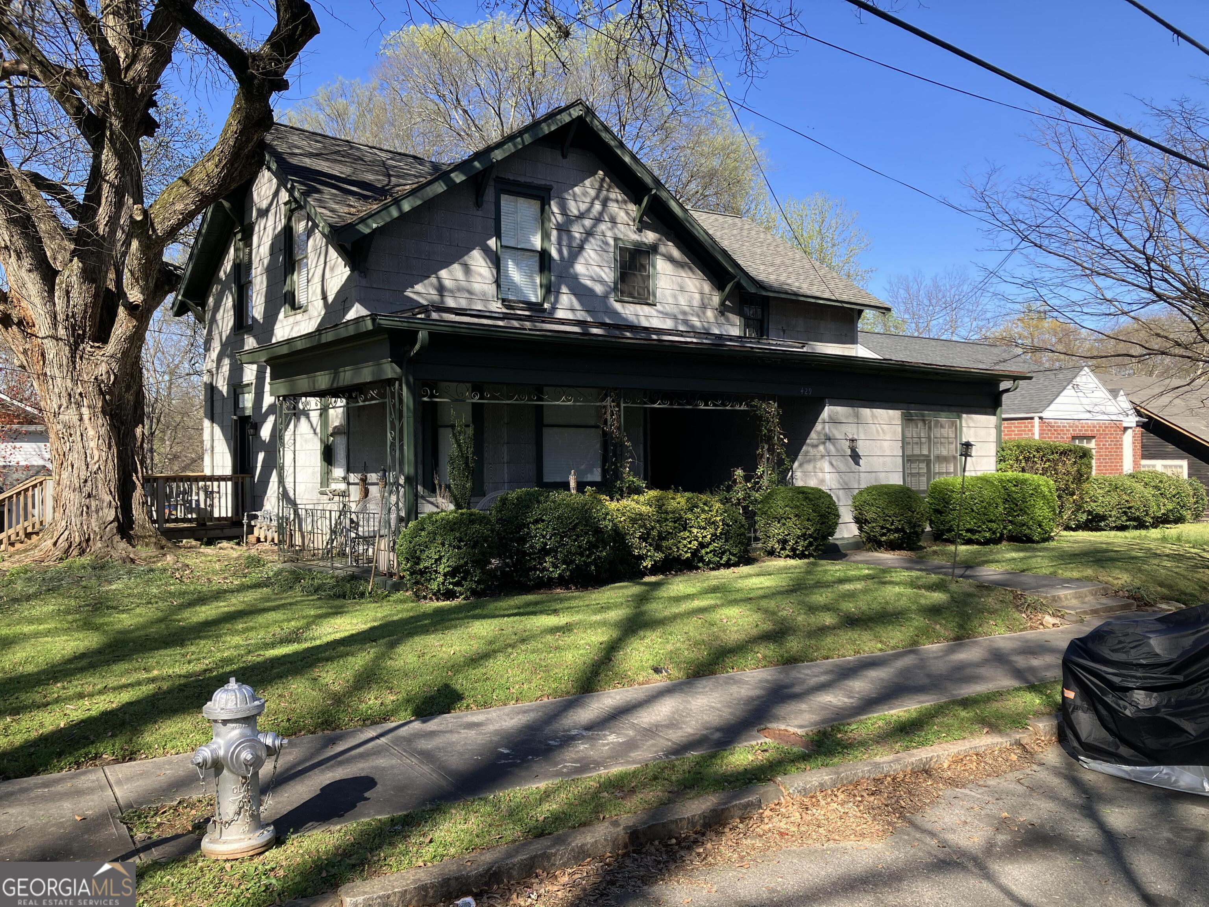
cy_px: 454
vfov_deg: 49.7
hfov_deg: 63.4
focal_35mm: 28
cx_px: 604
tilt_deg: +0.6
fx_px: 978
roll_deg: +1.0
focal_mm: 3.99
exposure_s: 1/704
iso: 32
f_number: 1.8
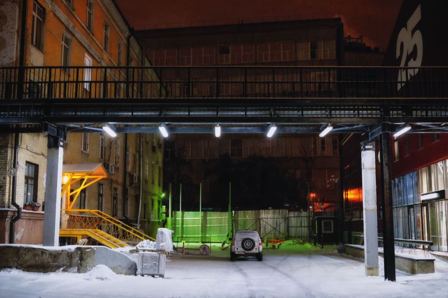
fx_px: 510
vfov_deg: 32.6
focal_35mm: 41
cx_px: 224
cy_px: 149
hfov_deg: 47.4
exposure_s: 1/40
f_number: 3.6
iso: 5000
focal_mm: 27
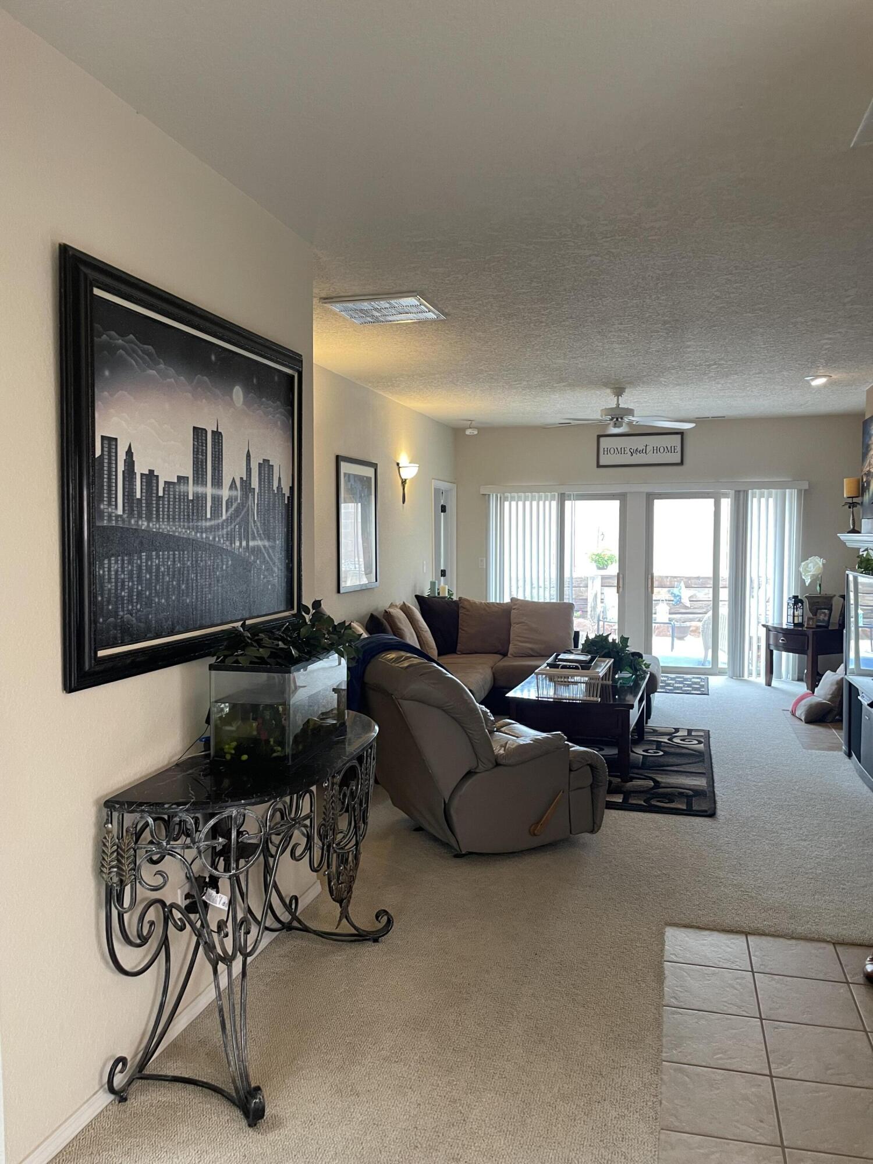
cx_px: 436
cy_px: 582
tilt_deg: -2.6
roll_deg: -0.2
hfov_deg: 53.1
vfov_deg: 67.3
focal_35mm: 26
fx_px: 874
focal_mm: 4.2
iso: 125
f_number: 1.6
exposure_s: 1/60
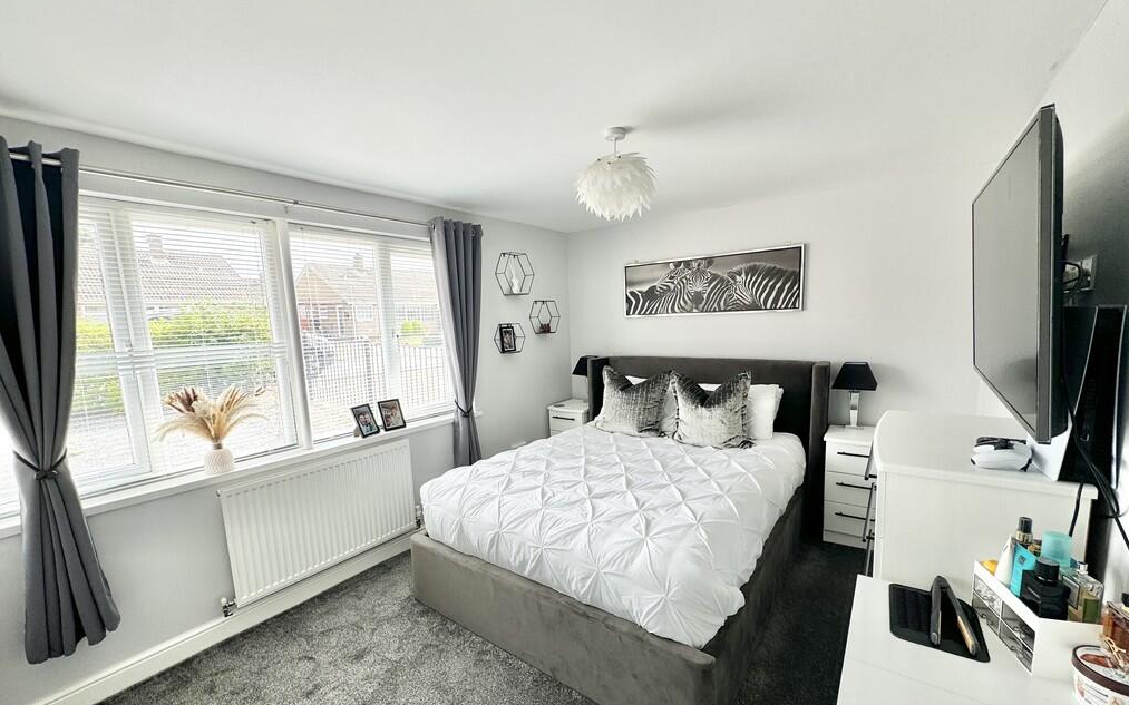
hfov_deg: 101.5
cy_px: 383
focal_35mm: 15
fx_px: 462
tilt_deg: -7.5
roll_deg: +1.7
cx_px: 570
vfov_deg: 74.6
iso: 40
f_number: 2.2
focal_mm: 2.22
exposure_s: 1/129
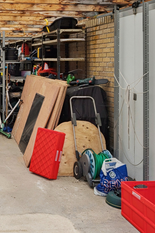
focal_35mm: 52
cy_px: 76
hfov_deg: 23.2
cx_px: -44
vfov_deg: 37.7
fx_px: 336
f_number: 4
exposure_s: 1/800
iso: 160
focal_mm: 16
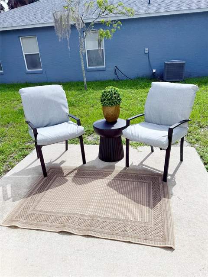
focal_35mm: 24
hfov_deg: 56.8
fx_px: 192
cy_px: 138
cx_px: 104
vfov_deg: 71.6
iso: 80
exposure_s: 1/3953
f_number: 1.78
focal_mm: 6.76
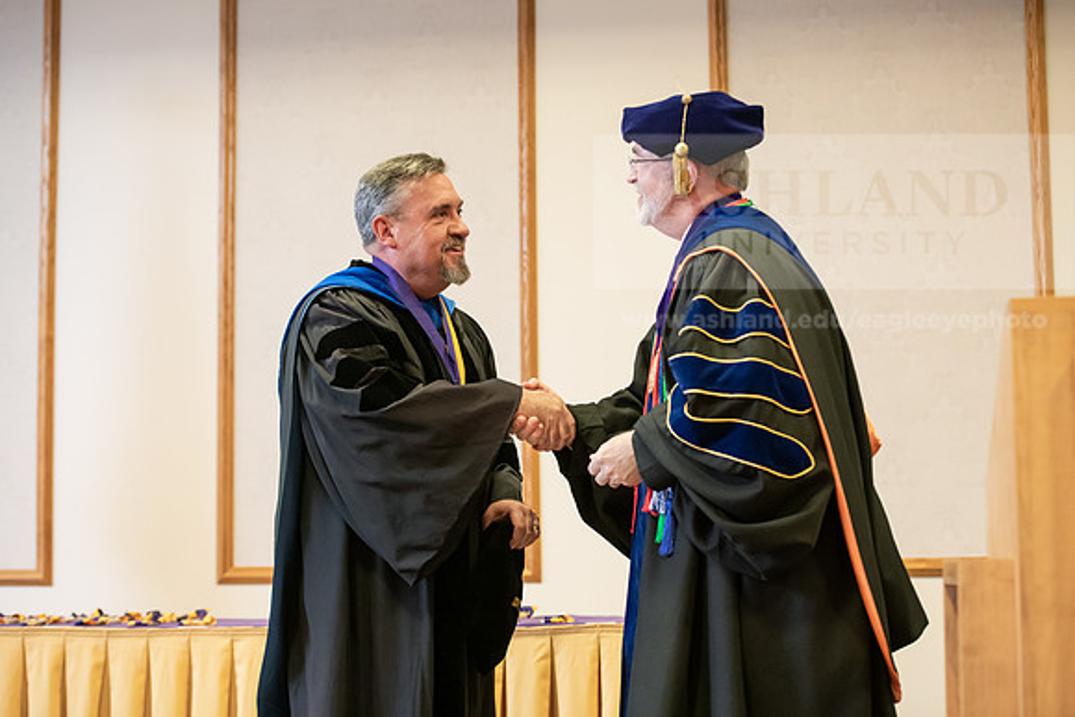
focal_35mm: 70
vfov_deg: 19.5
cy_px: 358
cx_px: 538
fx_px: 2091
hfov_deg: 28.8
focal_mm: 70
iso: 2500
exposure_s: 1/200
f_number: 3.5
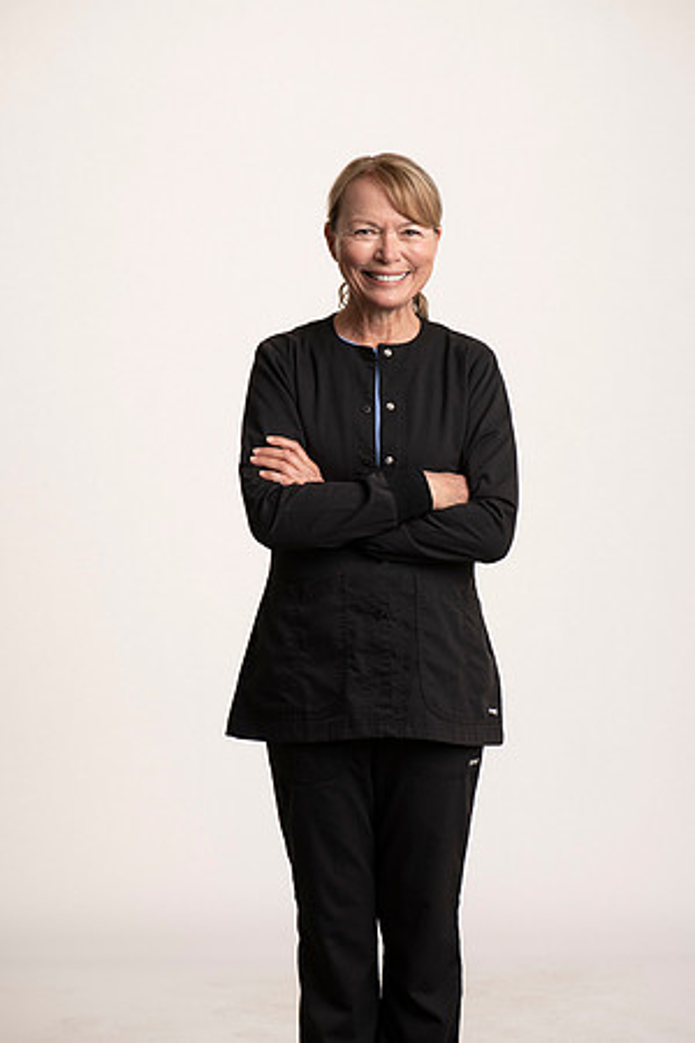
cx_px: 348
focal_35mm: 105
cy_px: 522
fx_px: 3040
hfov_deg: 13.0
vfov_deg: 19.5
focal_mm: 105
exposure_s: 1/125
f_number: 8
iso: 64
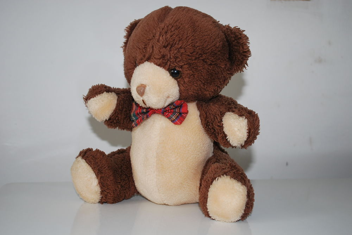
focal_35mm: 44
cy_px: 118
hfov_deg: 44.9
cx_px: 176
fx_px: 426
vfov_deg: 30.9
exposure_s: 1/60
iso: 200
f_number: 4.8
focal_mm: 29
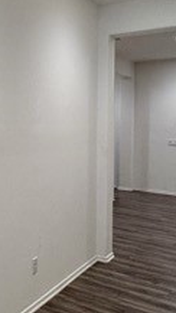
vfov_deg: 45.1
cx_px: -100
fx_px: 373
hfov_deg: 21.5
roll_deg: -0.6
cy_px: 120
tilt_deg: -0.7
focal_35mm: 45
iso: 160
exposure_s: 1/120
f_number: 2.2
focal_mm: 2.22
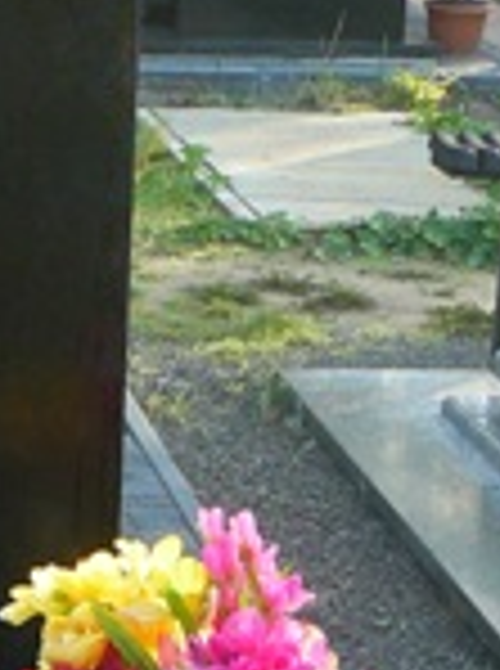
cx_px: -185
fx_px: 2998
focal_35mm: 155
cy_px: 1120
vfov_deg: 12.0
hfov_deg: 9.3
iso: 100
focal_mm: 6
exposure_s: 1/100
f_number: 3.6
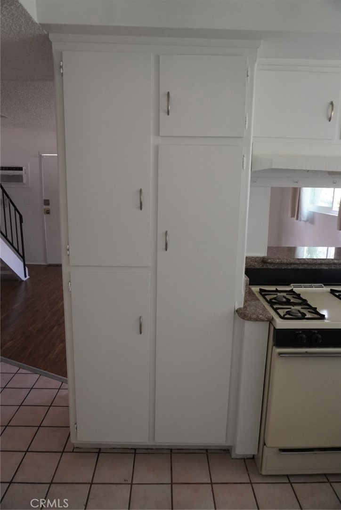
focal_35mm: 24
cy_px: 255
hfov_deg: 53.2
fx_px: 341
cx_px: 170
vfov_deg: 73.7
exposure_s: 1/160
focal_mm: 16
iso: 1600
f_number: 4
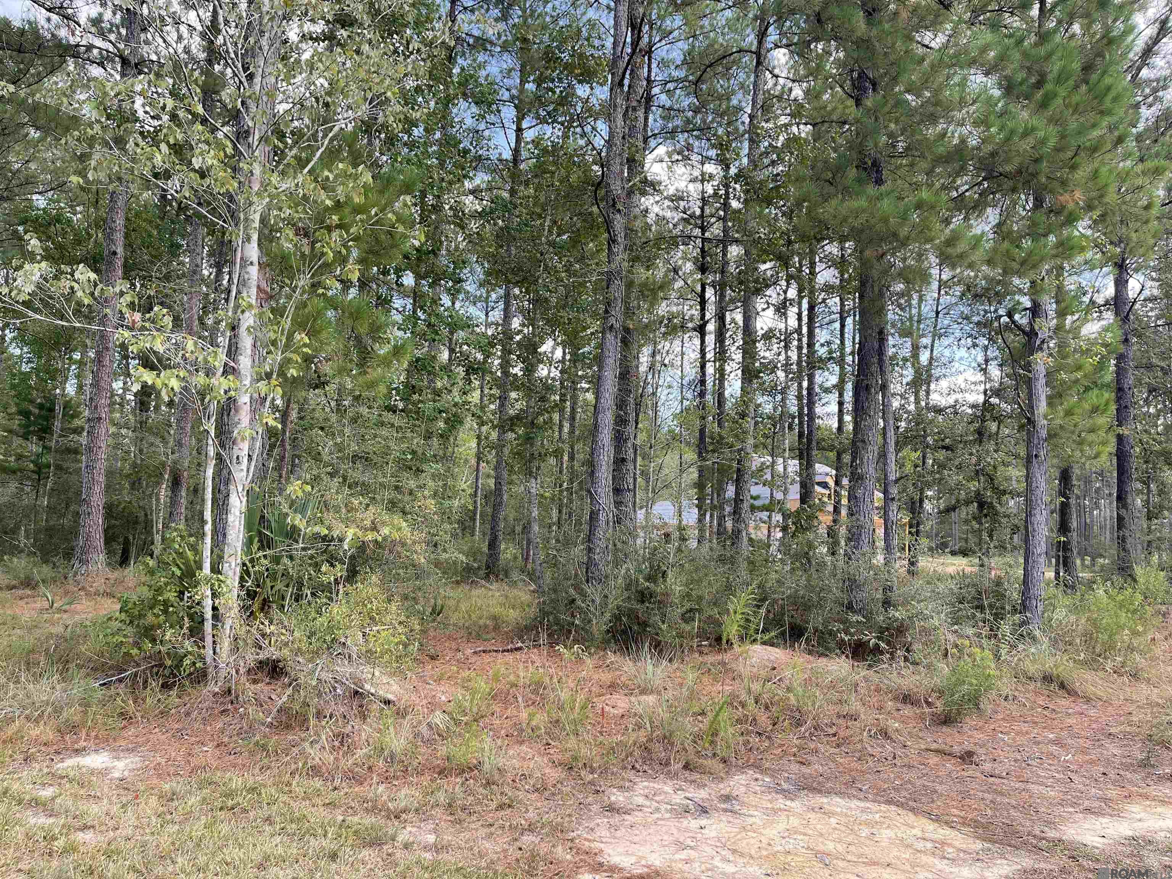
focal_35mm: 26
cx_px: 586
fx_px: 880
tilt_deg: +6.7
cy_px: 440
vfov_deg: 53.1
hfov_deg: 67.3
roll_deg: -1.9
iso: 32
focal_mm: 5.1
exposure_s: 1/415
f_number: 1.6
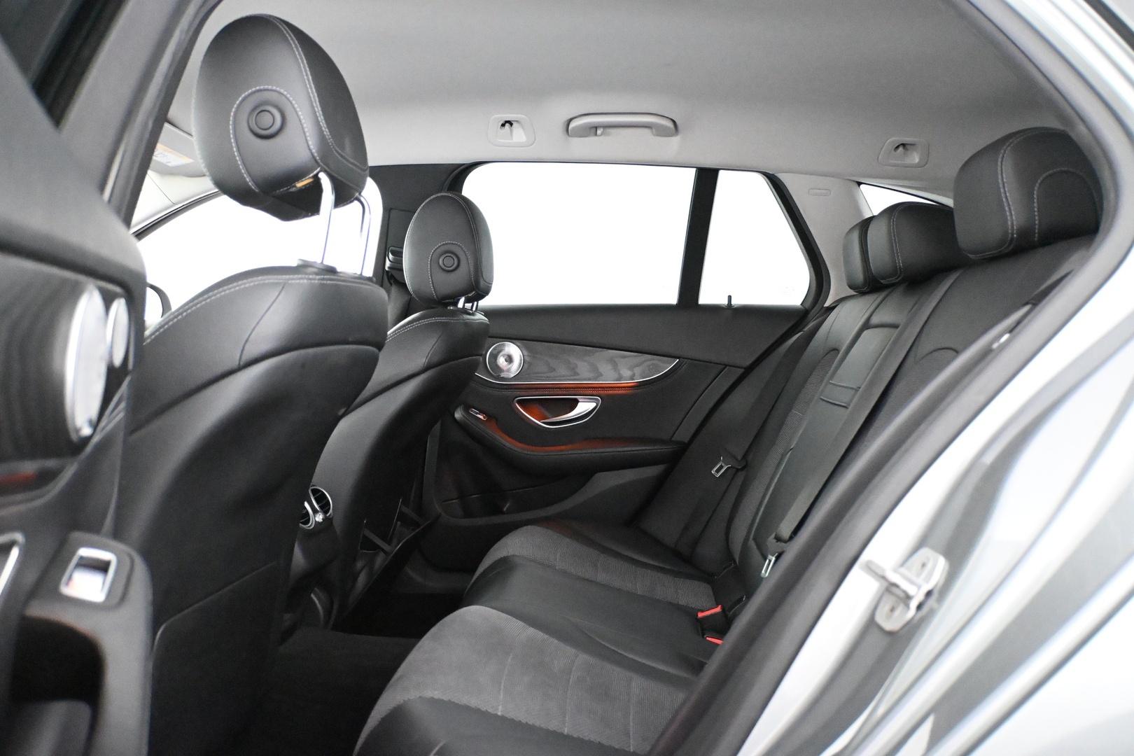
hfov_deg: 59.5
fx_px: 992
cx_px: 567
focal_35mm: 32
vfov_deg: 41.7
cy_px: 378
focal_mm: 21
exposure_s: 1/50
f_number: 4
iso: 12800
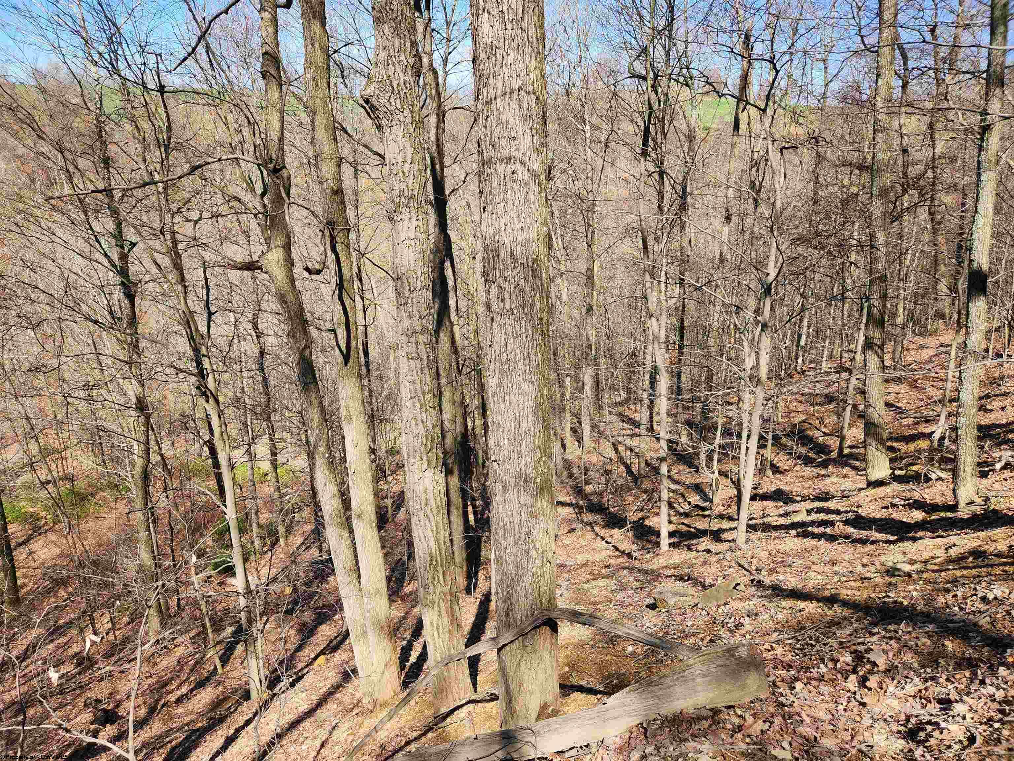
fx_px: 674
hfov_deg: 73.9
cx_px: 507
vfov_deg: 58.9
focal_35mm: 23
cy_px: 380
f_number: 1.8
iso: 20
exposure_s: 1/594
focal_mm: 5.4
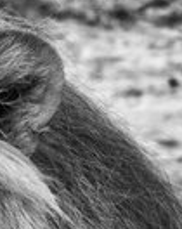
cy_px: 298
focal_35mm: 598
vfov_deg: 3.2
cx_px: 90
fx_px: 4040
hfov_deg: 2.6
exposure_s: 1/250
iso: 560
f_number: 4
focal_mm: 70
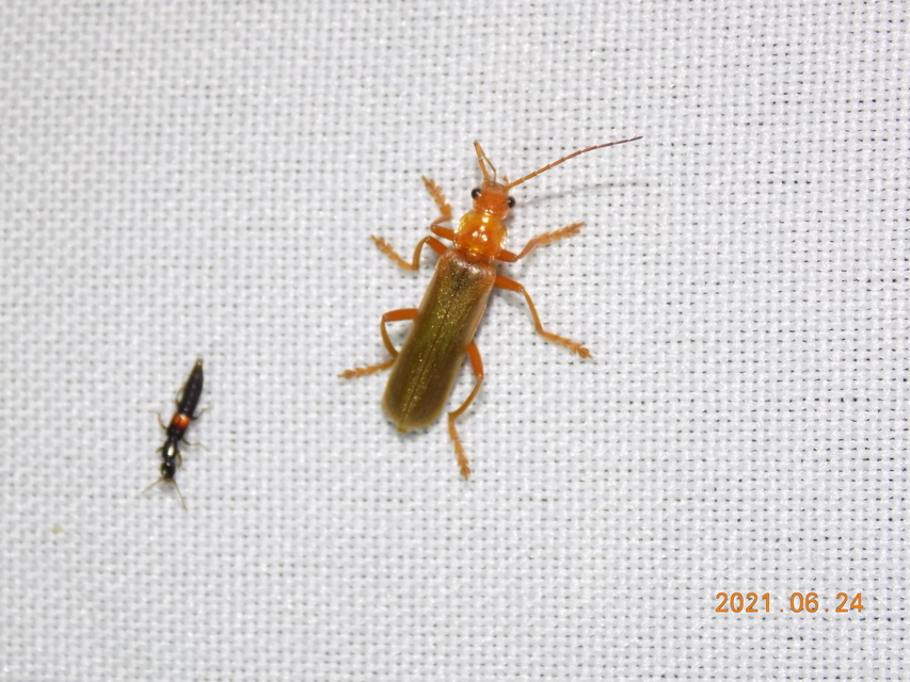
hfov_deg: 16.7
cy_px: 341
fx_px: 3102
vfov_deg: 12.6
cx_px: 455
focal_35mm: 118
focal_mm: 20.9
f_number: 4.8
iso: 200
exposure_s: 1/30
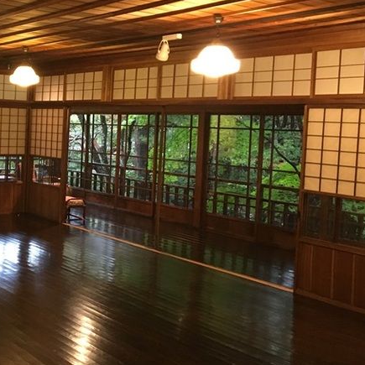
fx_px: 573
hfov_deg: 33.6
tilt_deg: -2.1
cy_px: 148
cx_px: 41
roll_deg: -1.7
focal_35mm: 48
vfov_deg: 35.2
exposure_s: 1/20
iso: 200
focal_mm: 4.15
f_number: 2.2
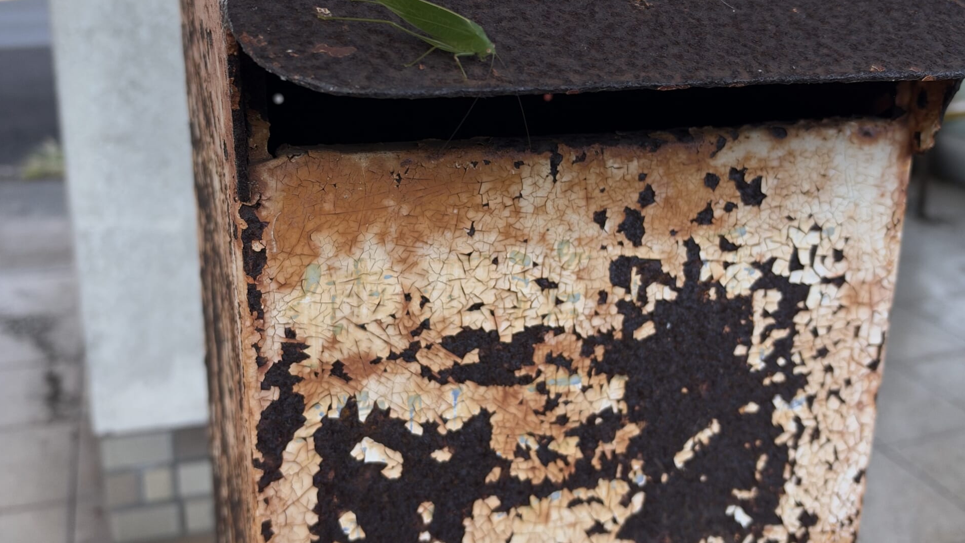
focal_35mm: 35
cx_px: 481
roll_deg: -0.6
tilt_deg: -15.7
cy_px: 206
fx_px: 896
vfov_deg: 33.6
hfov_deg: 56.6
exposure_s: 1/509
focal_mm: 6.93
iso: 100
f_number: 1.8
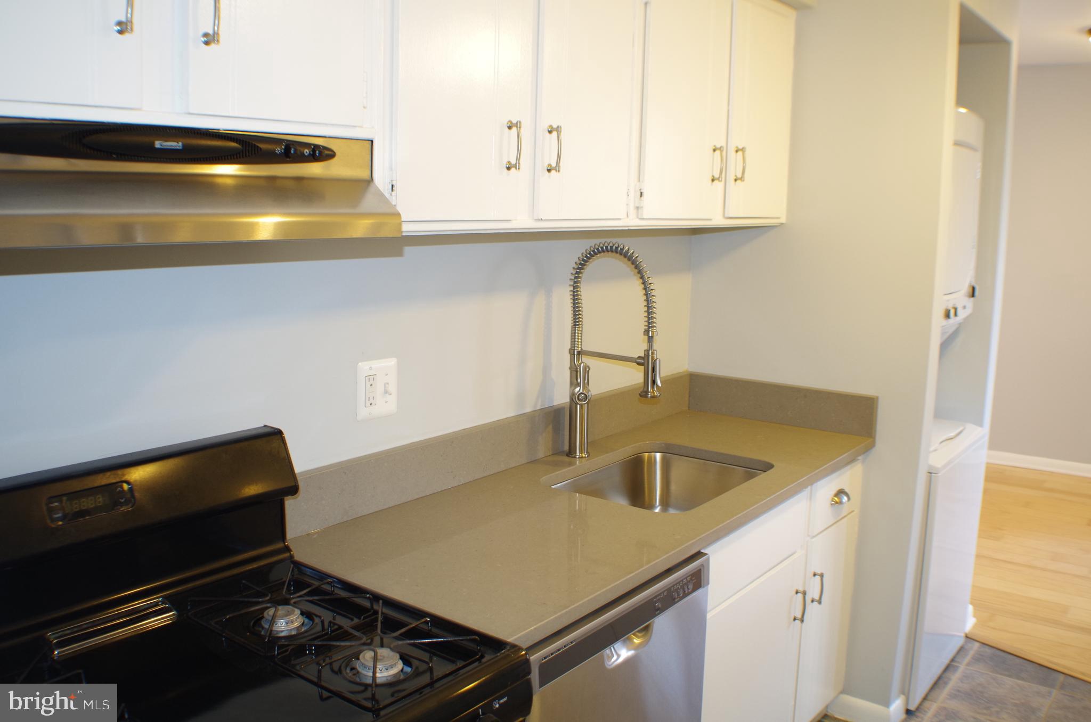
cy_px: 361
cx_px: 546
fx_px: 1179
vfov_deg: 34.1
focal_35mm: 39
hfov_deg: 49.6
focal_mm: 26.25
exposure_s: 1/25
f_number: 4
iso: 400
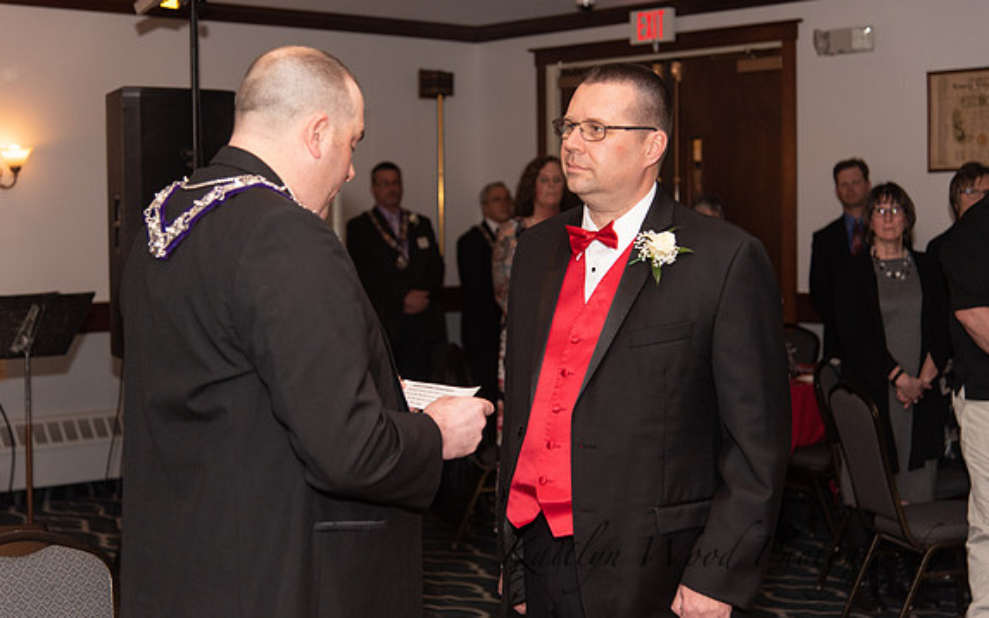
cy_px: 286
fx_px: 1725
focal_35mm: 64
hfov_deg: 32.0
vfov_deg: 20.3
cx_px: 499
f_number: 4
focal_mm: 62
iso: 800
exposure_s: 1/200
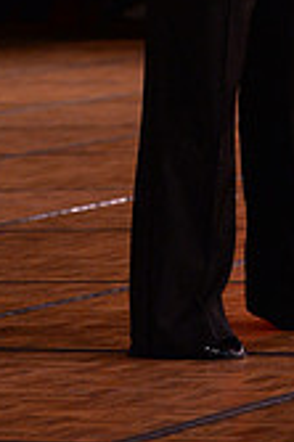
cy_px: -296
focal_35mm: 365
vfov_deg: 5.6
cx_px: 324
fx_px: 4480
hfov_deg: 3.8
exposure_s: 1/250
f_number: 5
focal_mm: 105
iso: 2000
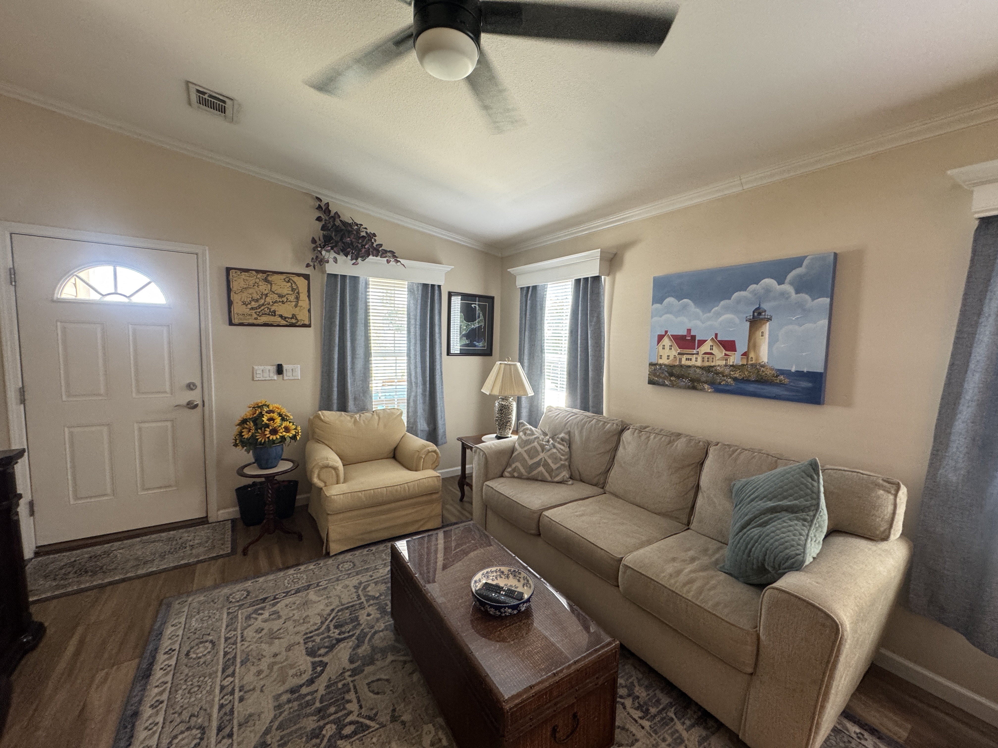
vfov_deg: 85.7
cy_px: 374
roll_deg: -1.4
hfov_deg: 102.1
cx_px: 499
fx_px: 404
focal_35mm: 14
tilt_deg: -6.2
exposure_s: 1/60
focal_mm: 2.22
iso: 200
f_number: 2.2
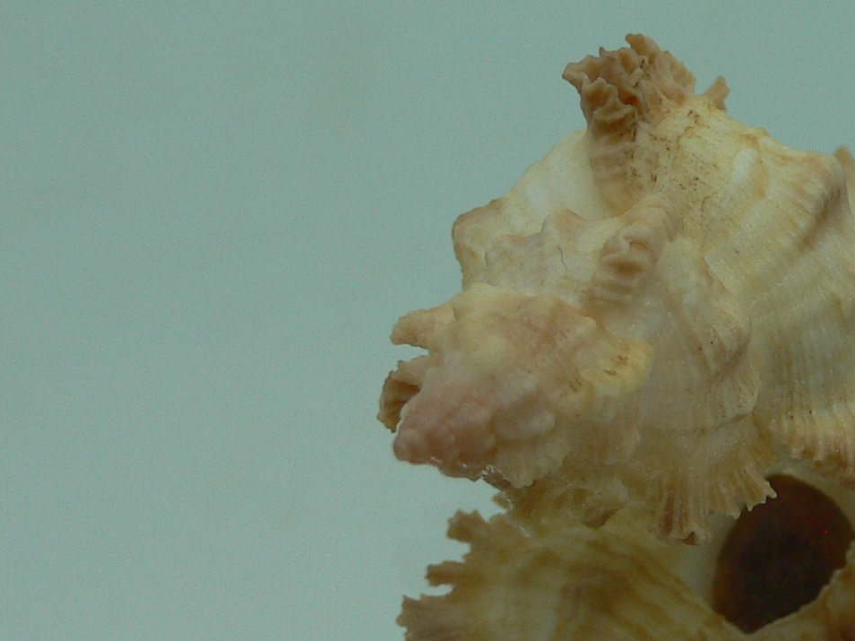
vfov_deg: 19.9
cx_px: 725
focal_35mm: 74
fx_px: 1827
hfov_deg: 25.7
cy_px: 398
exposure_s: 1/80
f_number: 2.8
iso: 80
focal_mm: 4.6
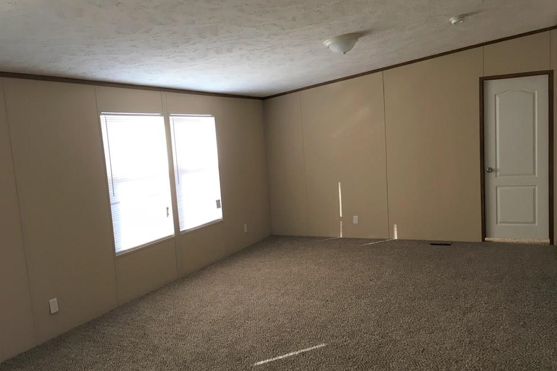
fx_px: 480
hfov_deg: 60.3
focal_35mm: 31
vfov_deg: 42.3
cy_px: 196
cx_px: 274
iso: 50
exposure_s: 1/30
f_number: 2.2
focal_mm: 4.15
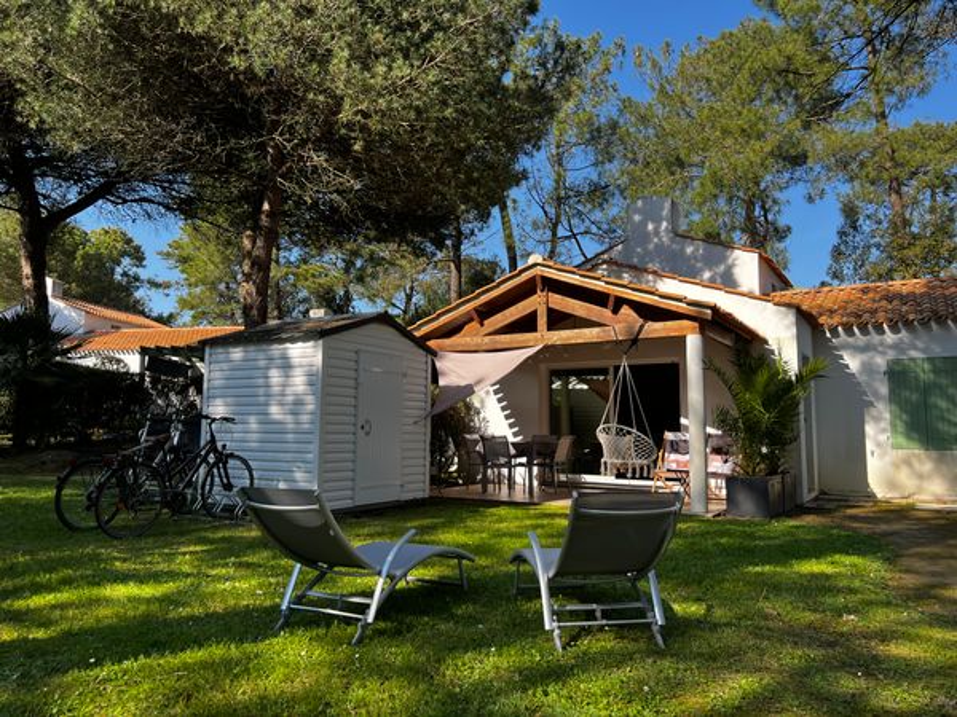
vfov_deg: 53.1
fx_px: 719
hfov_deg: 67.3
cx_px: 478
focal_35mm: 26
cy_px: 358
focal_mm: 5.7
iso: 50
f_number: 1.5
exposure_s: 1/1344
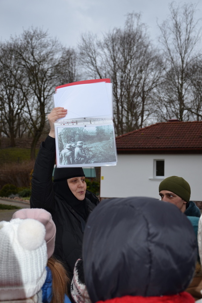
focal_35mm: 58
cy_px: 152
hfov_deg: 23.4
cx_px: 101
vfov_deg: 34.5
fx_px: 488
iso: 125
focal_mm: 38
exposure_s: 1/200
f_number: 4.5
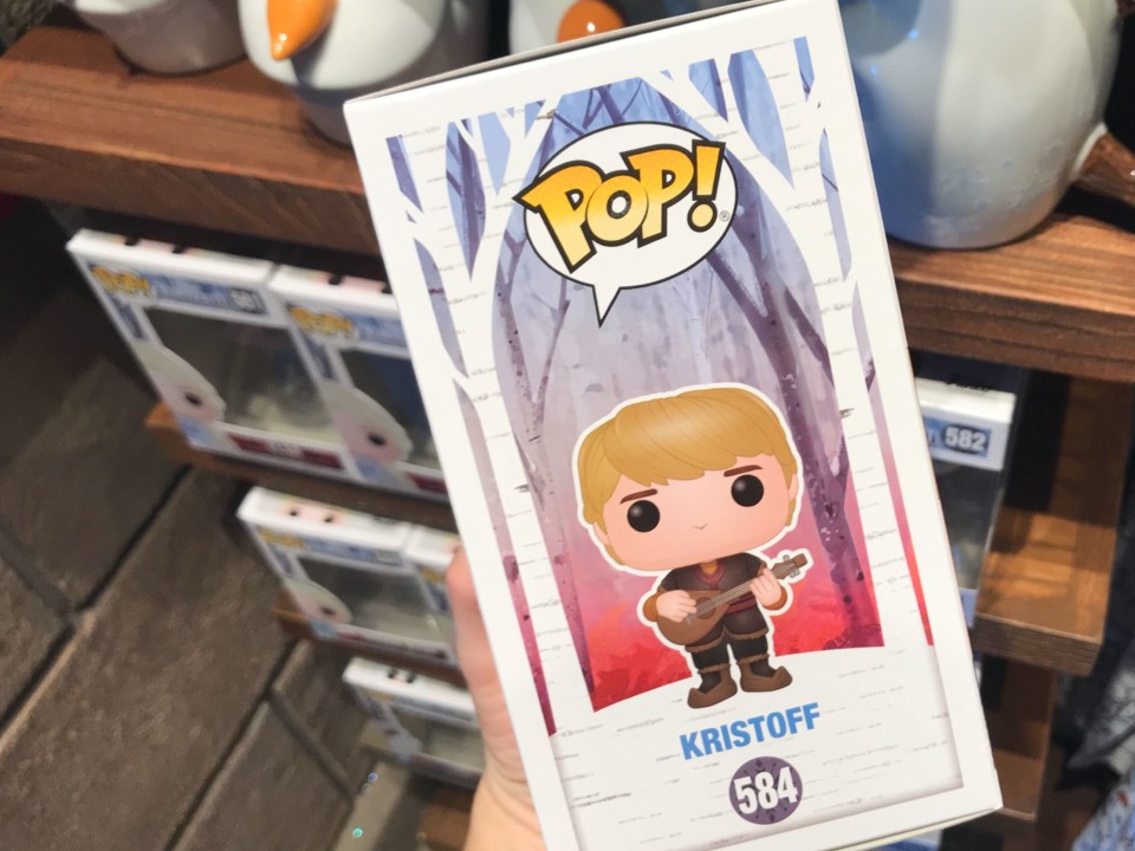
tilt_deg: -50.2
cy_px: 433
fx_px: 1148
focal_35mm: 35
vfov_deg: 40.7
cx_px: 696
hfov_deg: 52.2
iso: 40
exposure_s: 1/120
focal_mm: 3.99
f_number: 1.8
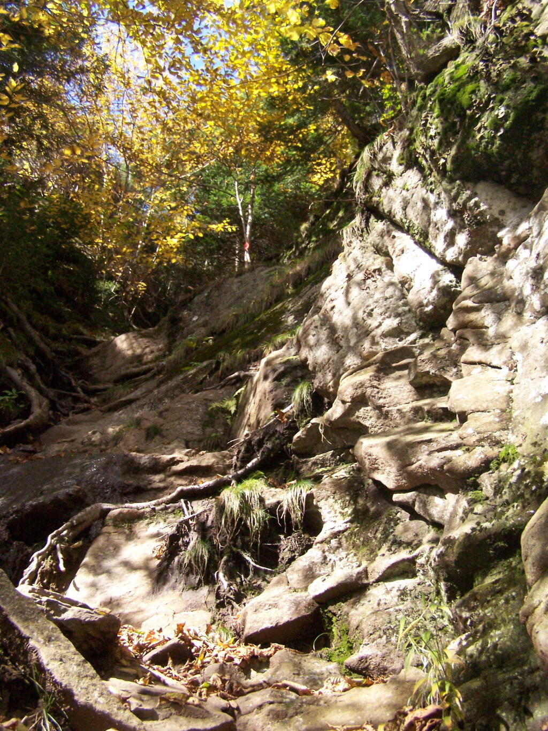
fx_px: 802
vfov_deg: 49.0
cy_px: 366
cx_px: 274
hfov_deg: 37.7
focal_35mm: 38
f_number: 2.8
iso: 400
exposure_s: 1/800
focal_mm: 6.3
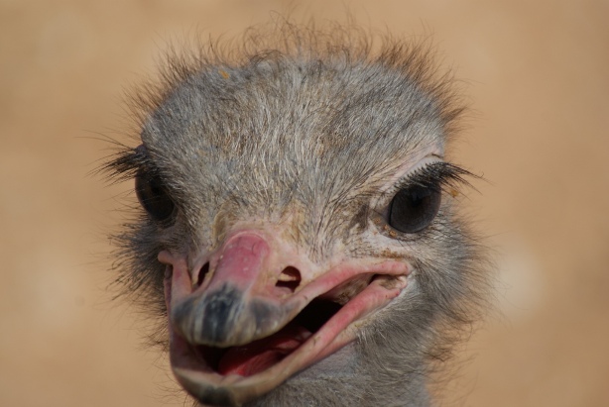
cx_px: 304
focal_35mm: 450
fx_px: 7621
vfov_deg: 3.1
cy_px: 204
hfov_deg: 4.6
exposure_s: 1/500
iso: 100
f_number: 7.1
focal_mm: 300
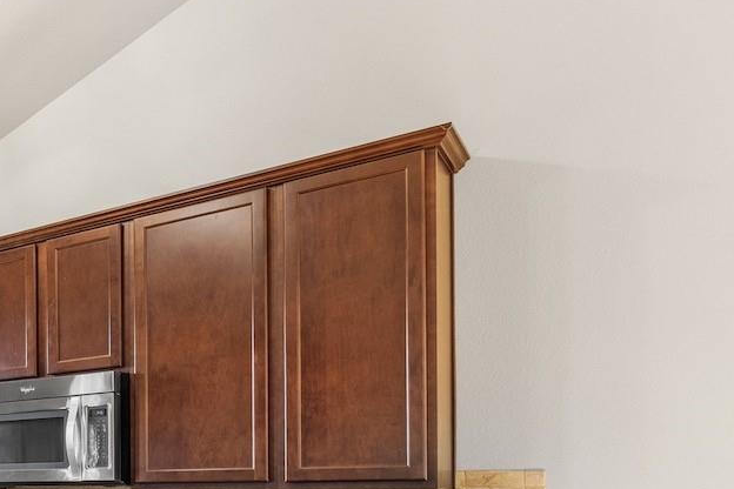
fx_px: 862
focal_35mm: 42
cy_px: 500
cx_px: -141
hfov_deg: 36.1
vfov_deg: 29.4
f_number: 8
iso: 400
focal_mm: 16.5
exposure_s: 1/5
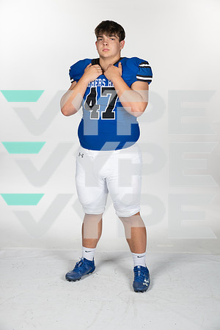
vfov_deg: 33.4
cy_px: 165
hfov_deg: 22.6
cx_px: 110
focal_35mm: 60
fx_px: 550
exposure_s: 1/400
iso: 250
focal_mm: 60
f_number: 7.1
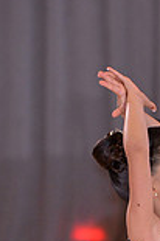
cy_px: 341
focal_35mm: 749
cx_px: 184
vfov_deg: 2.8
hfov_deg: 1.8
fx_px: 5004
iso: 2000
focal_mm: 200
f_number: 5.6
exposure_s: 1/250
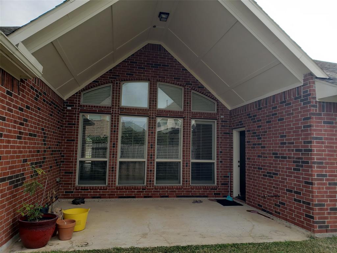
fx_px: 253
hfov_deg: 67.3
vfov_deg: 53.1
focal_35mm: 26
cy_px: 126
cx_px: 168
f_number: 2.4
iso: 50
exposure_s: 1/404
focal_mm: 4.3
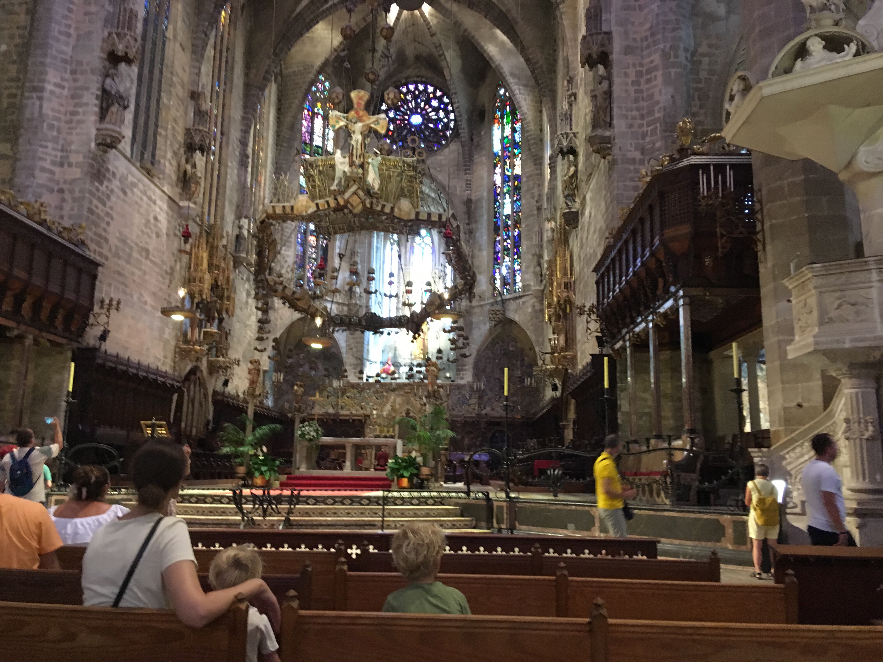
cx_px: 442
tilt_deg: +9.5
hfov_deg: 61.7
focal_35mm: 29
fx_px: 740
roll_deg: +0.1
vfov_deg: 48.2
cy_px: 331
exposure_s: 1/17
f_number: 2.2
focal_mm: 4.15
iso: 400
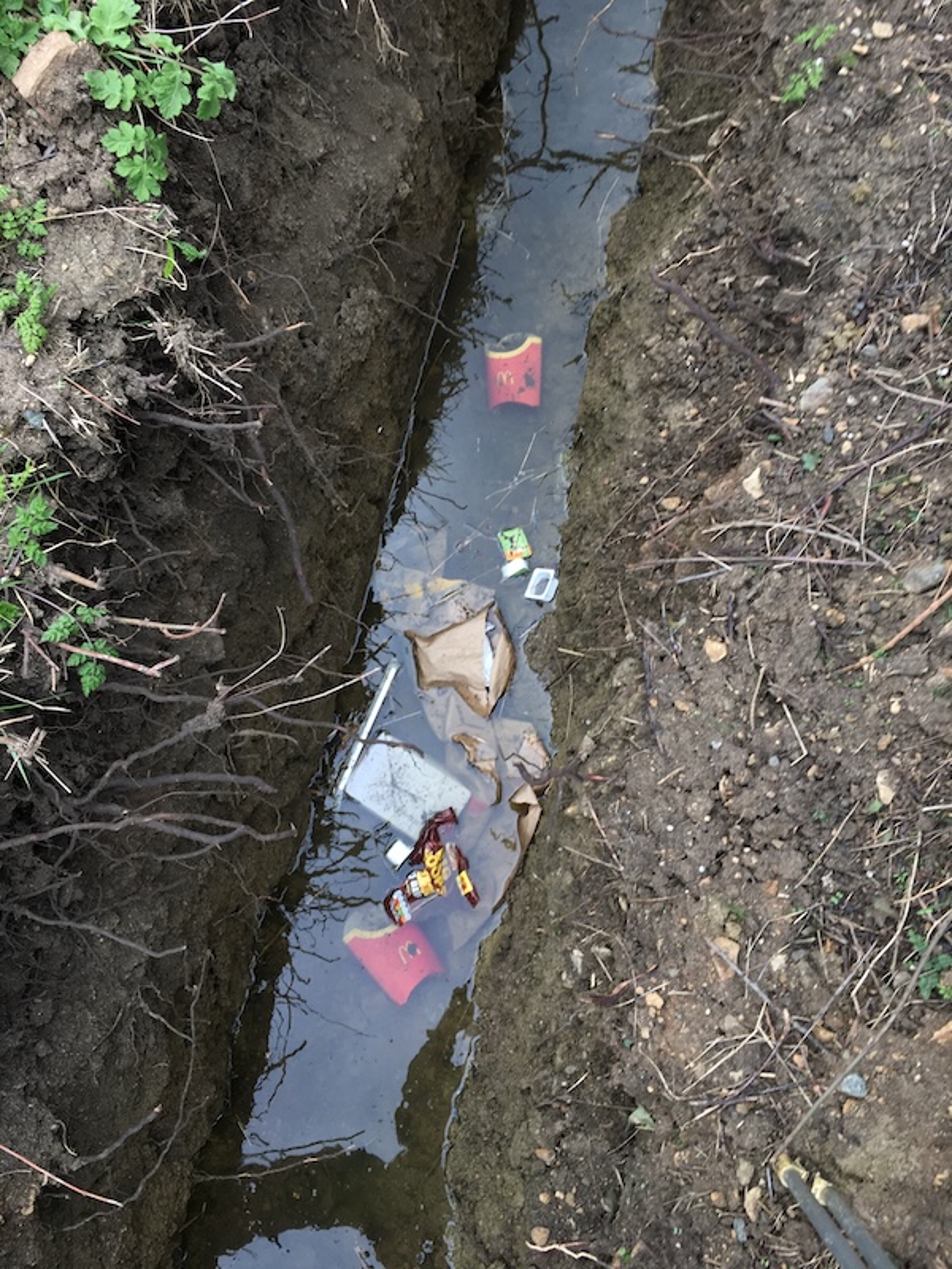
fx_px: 1063
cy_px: 634
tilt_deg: -73.8
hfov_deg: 48.2
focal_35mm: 29
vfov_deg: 61.7
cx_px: 476
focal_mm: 4.15
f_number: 2.2
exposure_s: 1/100
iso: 32
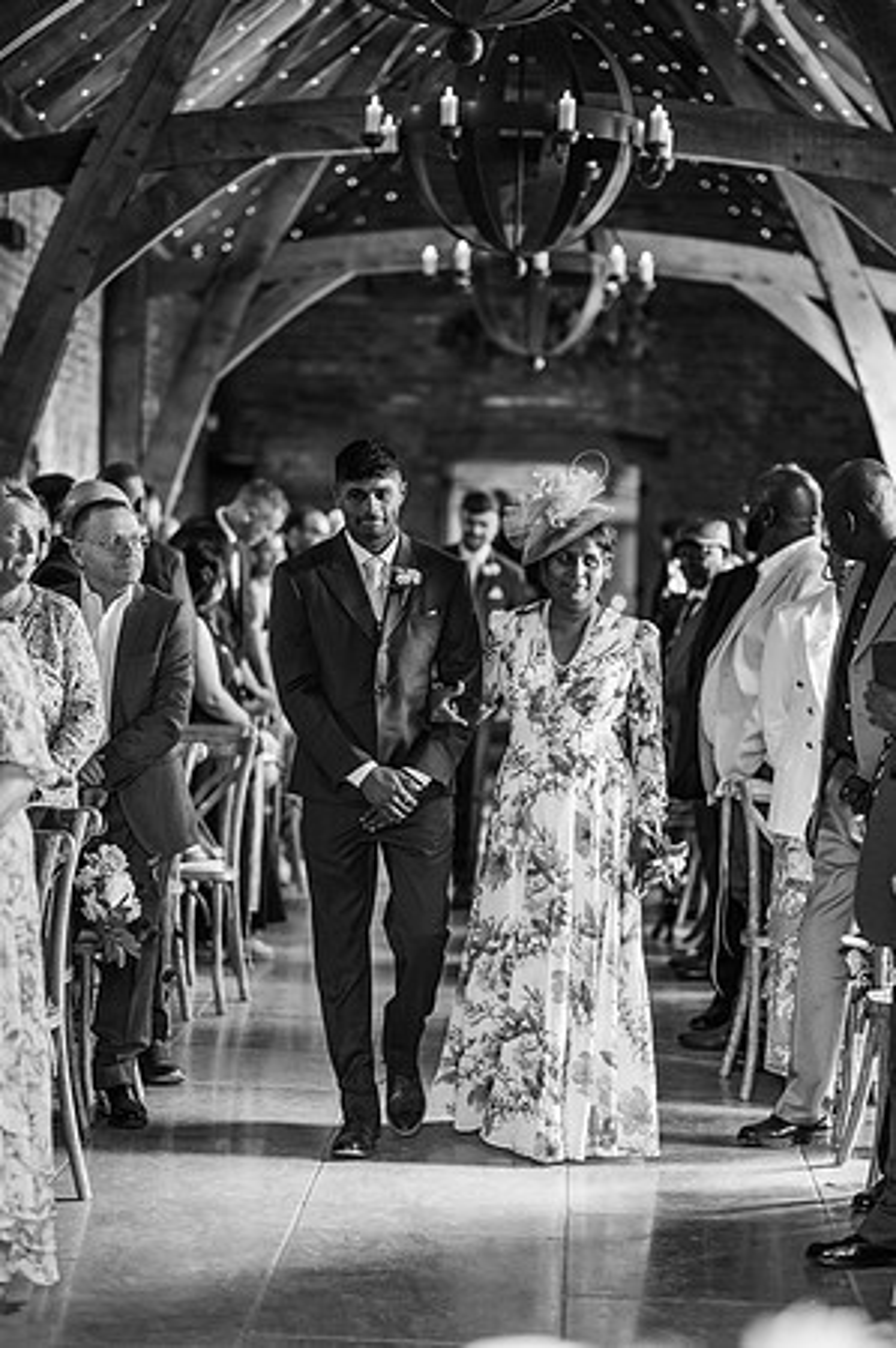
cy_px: 674
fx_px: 3180
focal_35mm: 85
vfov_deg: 23.9
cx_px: 448
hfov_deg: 16.0
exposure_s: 1/200
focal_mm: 85
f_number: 1.8
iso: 900
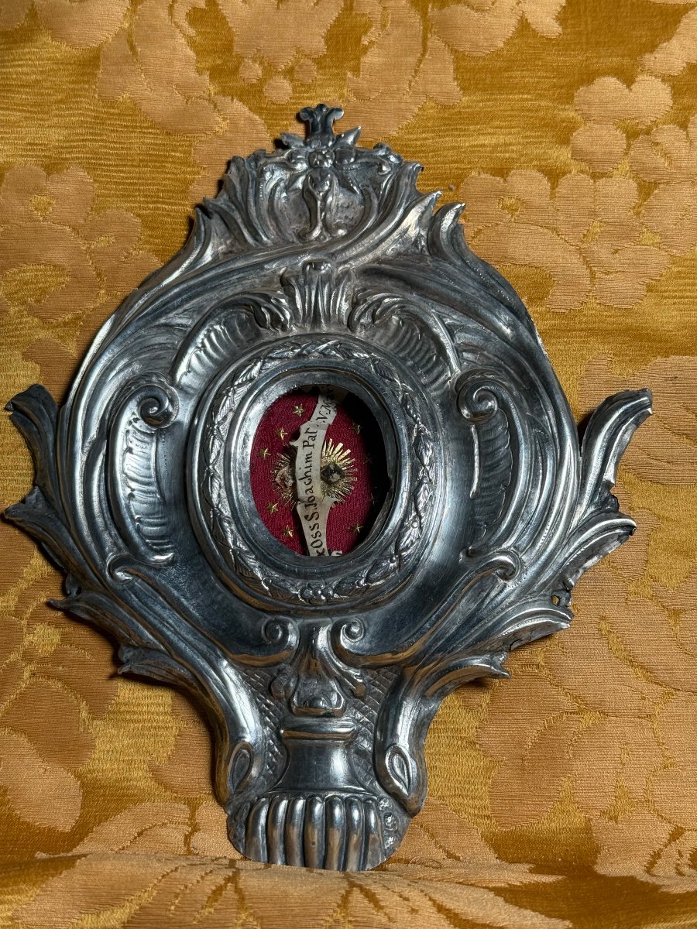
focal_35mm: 48
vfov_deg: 39.7
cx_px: 348
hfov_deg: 30.3
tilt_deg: -31.1
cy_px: 464
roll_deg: -2.0
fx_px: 1289
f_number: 1.78
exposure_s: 1/272
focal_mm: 6.76
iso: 80
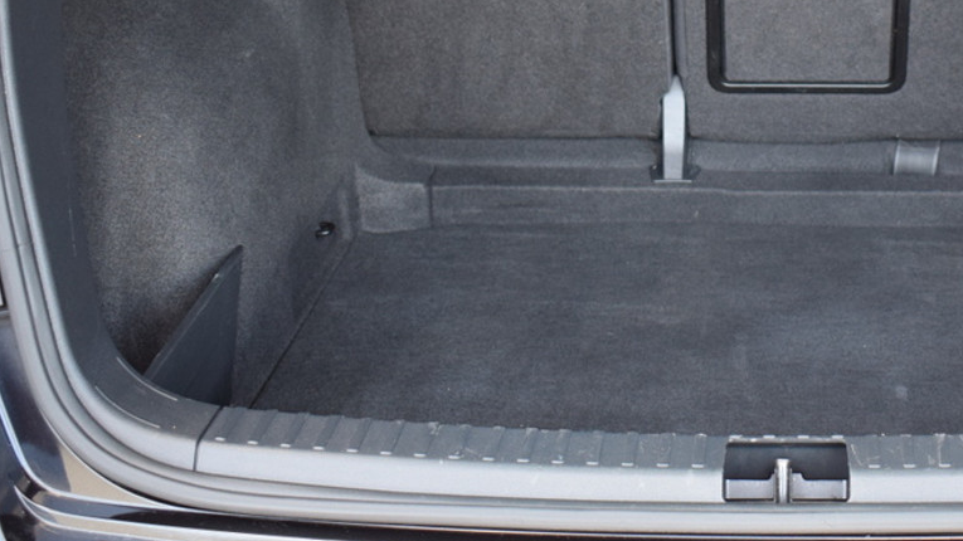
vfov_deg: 17.2
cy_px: 40
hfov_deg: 29.8
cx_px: 777
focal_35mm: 69
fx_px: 1762
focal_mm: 24
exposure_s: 1/60
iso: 720
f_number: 4
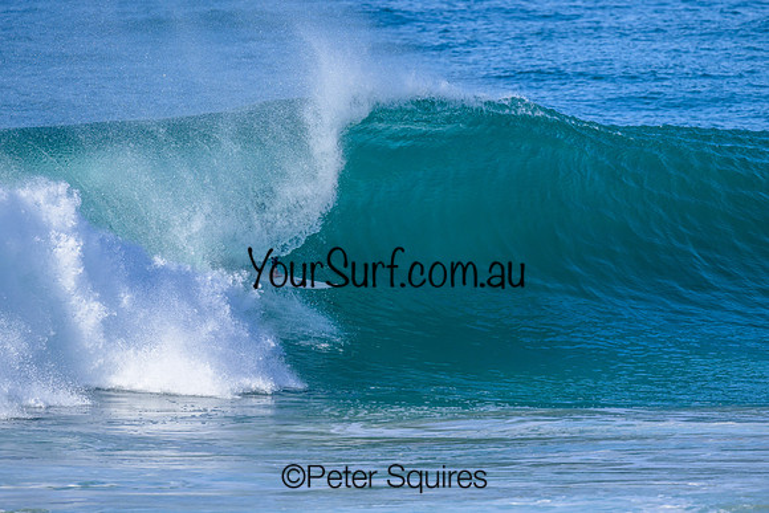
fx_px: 17092
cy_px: 256
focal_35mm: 800
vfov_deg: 1.7
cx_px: 384
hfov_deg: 2.6
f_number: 6.3
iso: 500
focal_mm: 800
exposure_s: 1/2000
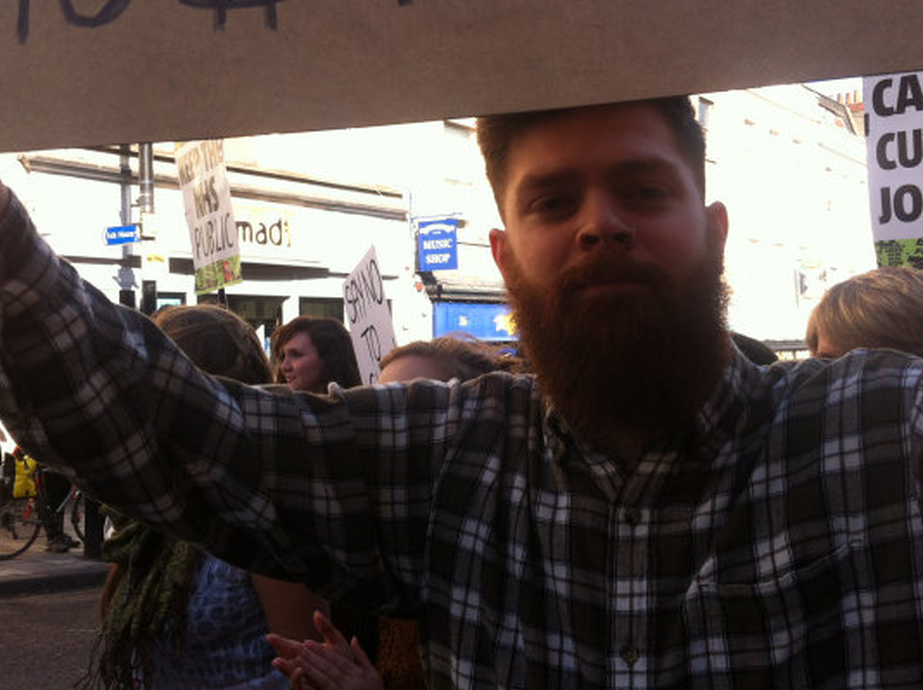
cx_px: 467
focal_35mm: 40
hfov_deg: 46.9
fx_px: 1065
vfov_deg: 35.8
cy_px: 301
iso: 80
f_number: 2.8
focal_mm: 3.85
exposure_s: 1/339
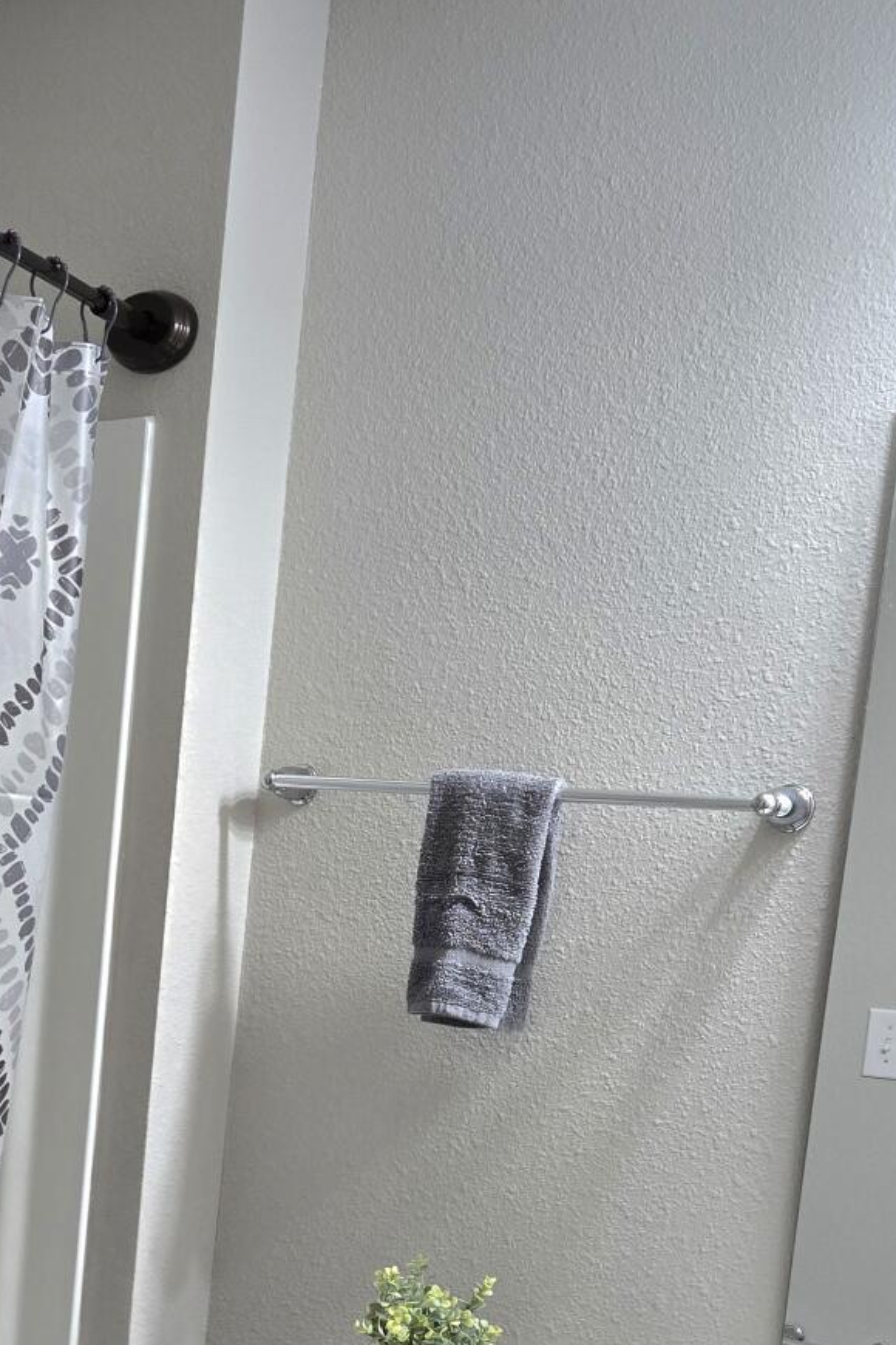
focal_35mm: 55
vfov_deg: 34.8
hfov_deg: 23.5
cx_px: -14
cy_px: 1124
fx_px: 2053
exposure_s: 1/120
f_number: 1.8
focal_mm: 5.4
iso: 100
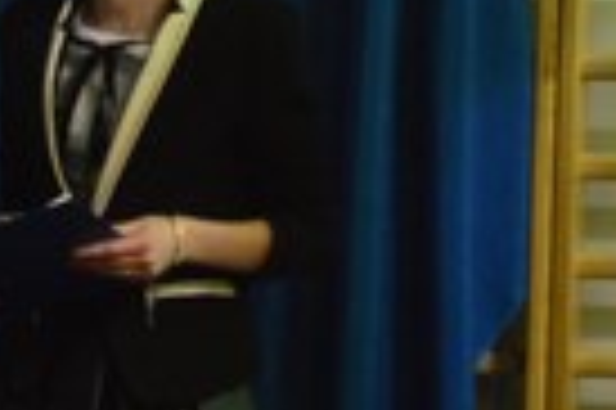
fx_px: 5674
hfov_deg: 5.9
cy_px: 563
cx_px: -953
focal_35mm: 332
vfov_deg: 4.1
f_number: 4.5
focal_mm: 38
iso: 400
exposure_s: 1/200
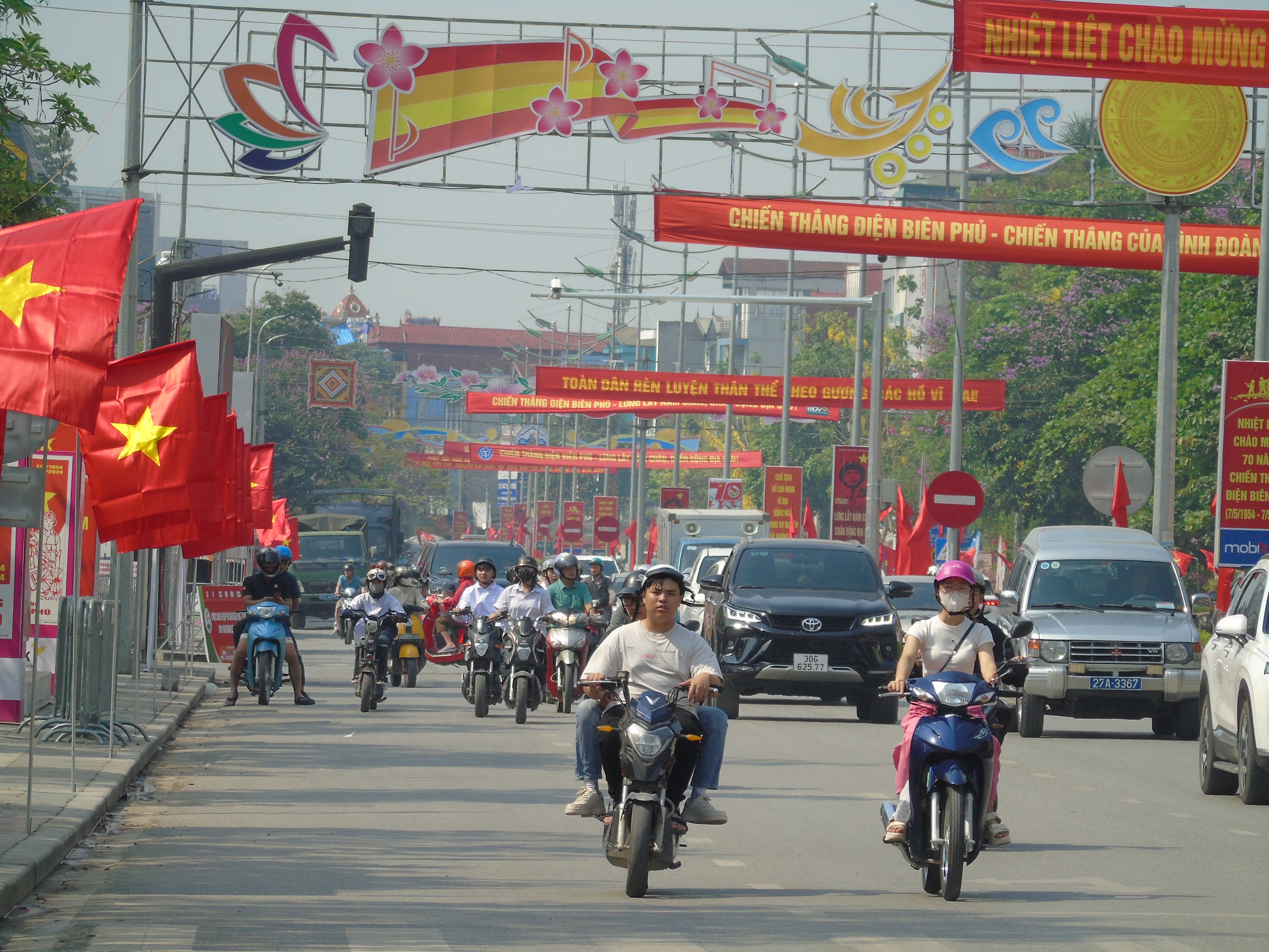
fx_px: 10191
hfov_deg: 7.1
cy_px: 476
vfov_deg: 5.3
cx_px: 634
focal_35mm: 278
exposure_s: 1/320
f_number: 4.9
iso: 80
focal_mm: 50
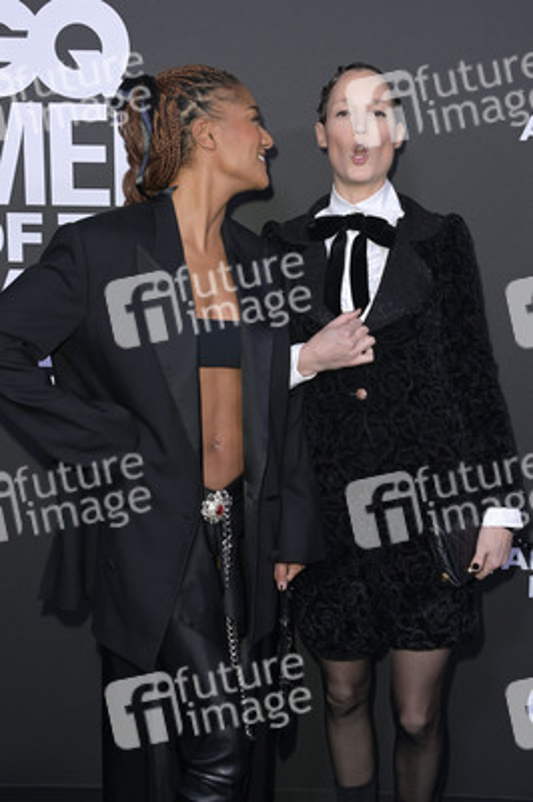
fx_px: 934
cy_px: 401
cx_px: 266
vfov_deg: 46.4
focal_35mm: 42
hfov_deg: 31.8
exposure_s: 1/250
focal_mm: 42
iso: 1000
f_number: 5.6
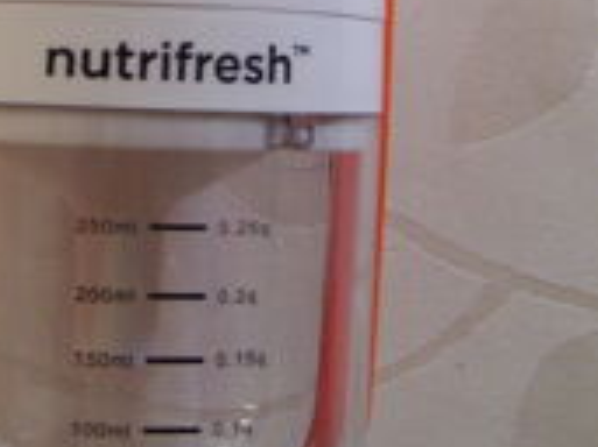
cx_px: 91
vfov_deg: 14.0
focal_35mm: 104
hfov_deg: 18.7
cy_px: -14
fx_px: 1795
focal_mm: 6
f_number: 2.7
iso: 100
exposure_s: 1/30
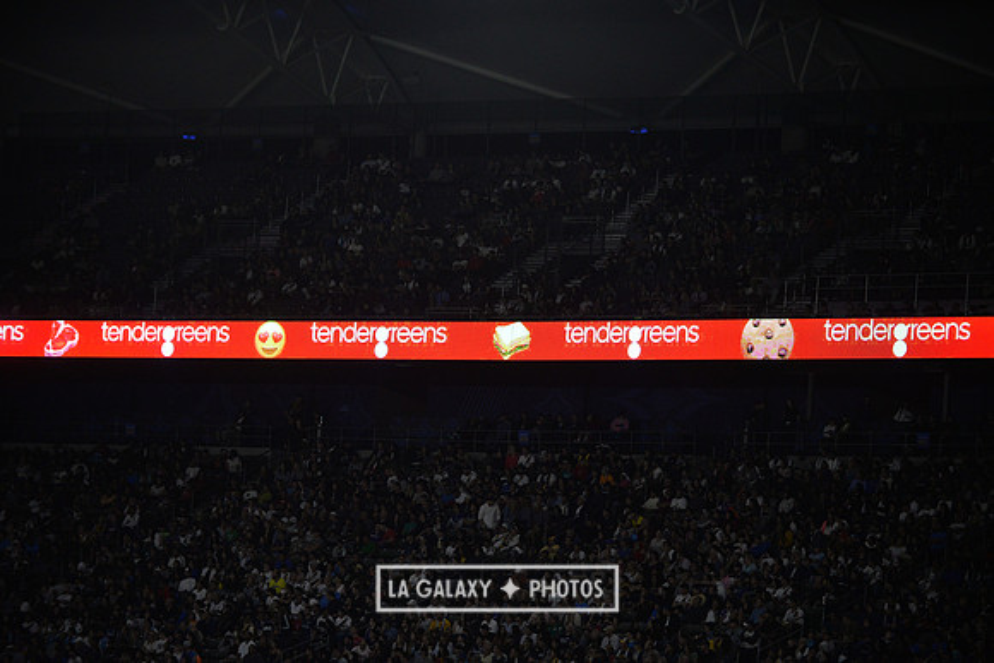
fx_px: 4833
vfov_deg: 7.9
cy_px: 332
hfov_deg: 11.7
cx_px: 497
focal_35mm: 175
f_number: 2.8
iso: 1600
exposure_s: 1/3200
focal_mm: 175
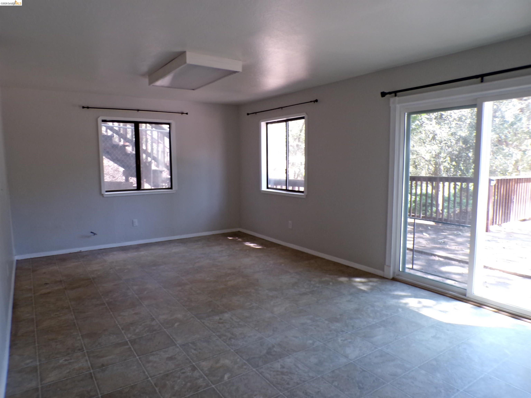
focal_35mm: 24
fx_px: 368
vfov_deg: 56.8
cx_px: 266
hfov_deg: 71.6
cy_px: 199
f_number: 3
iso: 200
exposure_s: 1/34
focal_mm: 4.3
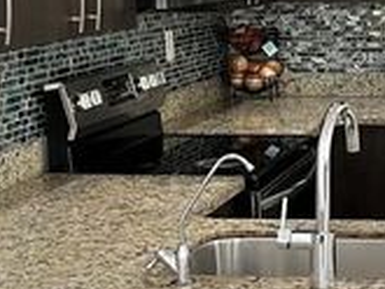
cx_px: 441
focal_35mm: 101
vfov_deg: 14.6
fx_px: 1124
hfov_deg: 18.6
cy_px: 63
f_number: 1.5
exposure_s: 1/60
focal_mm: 5.7
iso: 80
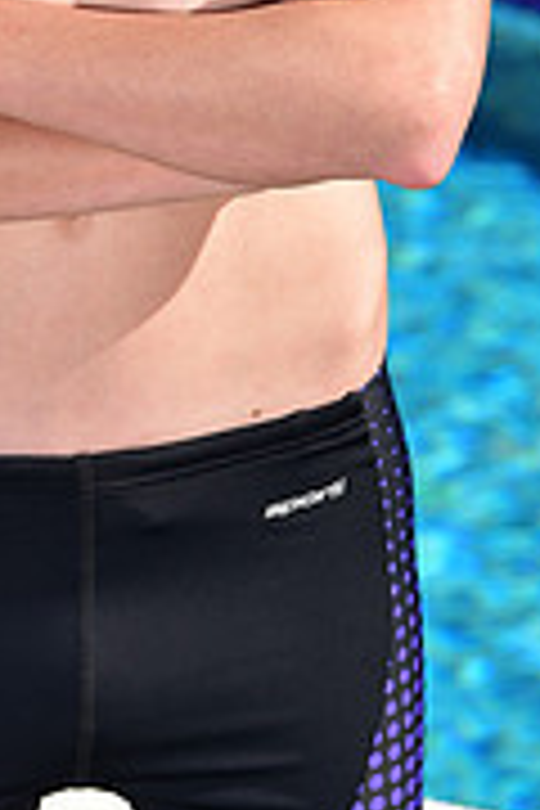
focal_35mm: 435
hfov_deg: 3.2
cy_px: -382
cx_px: 38
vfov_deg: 4.7
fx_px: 9787
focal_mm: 135
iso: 64
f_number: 7.1
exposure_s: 1/250
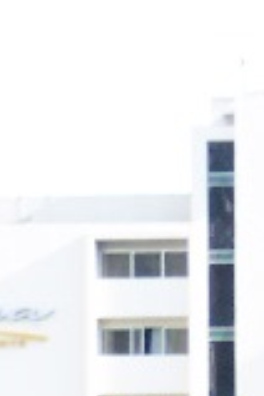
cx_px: -65
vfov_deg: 3.4
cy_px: 421
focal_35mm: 598
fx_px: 6577
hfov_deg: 2.3
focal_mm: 24
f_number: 4.8
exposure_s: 1/125
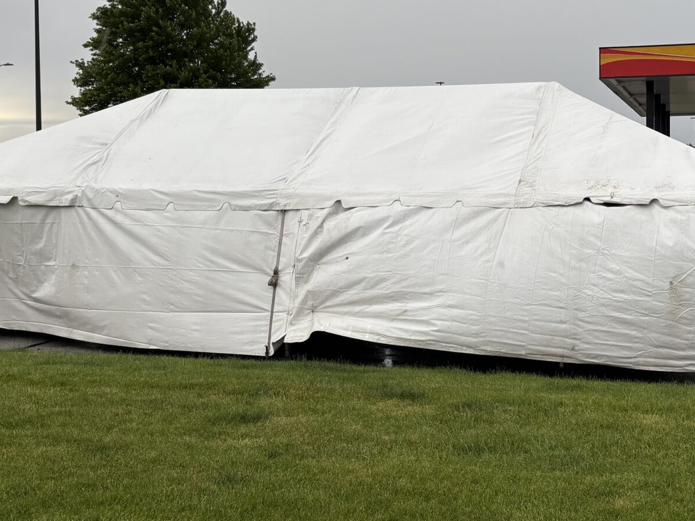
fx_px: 1124
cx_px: 363
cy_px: 185
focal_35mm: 56
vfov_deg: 26.0
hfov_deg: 34.4
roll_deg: +0.7
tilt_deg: -0.8
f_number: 1.6
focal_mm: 5.96
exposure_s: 1/482
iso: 50
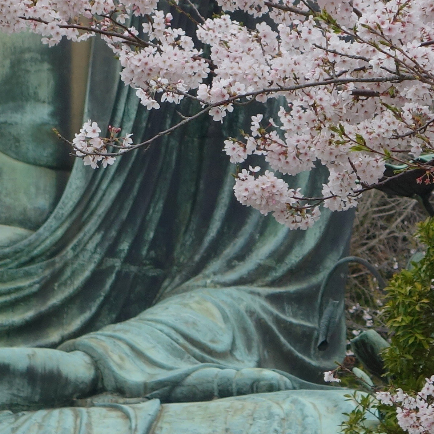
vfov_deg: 5.2
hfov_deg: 5.2
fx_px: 4752
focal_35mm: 335
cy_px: 29
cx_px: 360
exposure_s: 1/250
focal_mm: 31.83
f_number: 5.6
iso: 125
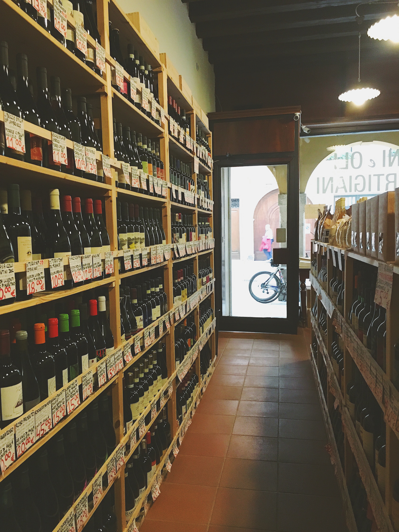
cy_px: 266
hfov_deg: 48.2
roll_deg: +0.8
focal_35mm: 29
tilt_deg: -4.9
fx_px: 446
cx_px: 200
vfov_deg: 61.7
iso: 200
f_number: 2.2
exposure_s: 1/25
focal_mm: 4.15
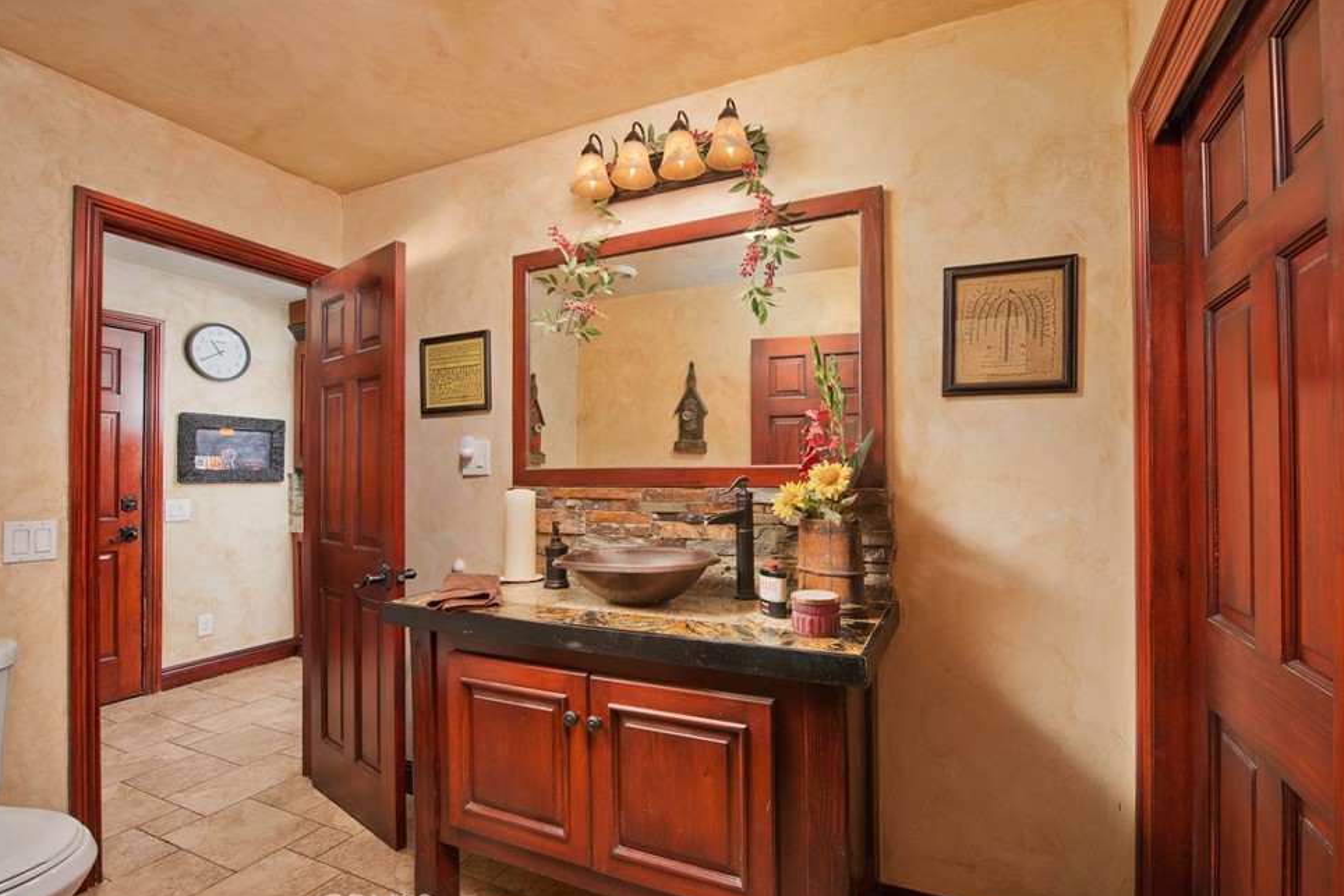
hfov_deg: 93.3
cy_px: 451
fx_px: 635
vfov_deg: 70.5
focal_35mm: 17
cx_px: 686
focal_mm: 16
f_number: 5.6
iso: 400
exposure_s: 1/200
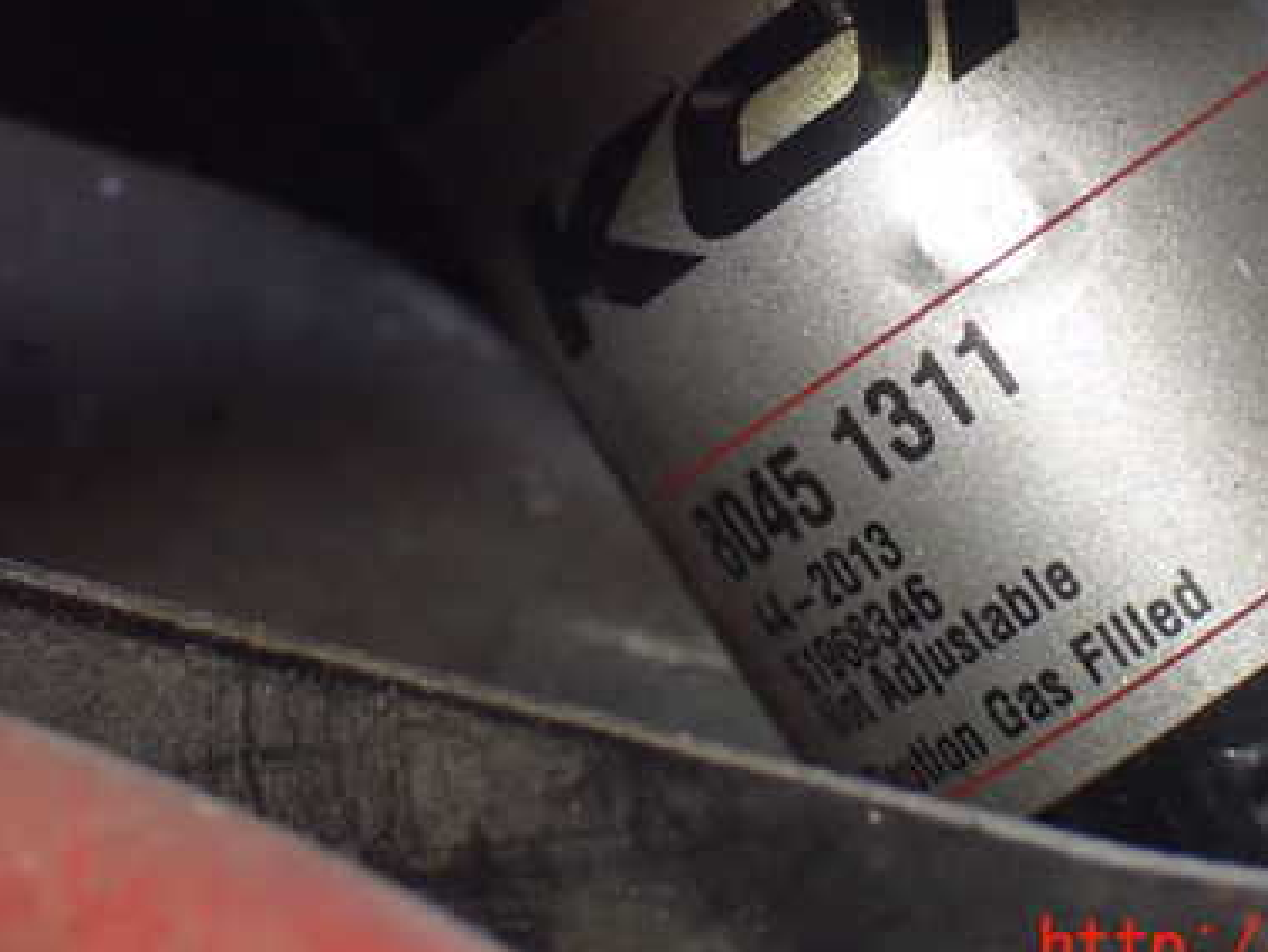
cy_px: 235
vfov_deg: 13.1
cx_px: 790
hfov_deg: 17.4
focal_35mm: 113
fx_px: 4141
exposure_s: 1/60
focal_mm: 12.73
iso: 1250
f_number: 3.9
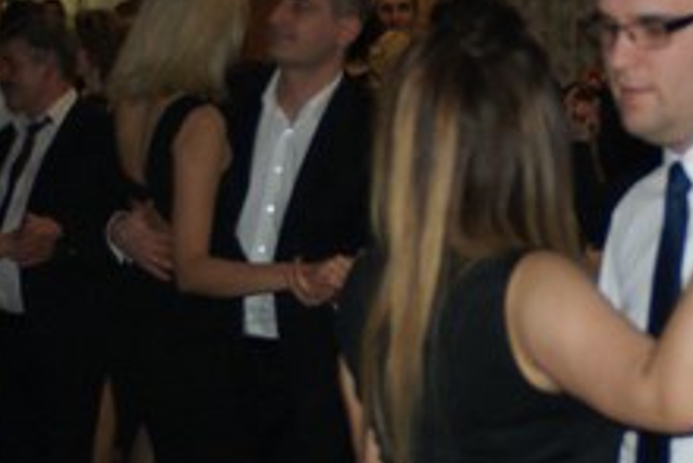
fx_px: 2947
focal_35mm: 153
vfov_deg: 9.0
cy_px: 271
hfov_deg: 13.4
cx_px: 410
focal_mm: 28
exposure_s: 1/60
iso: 400
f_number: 3.5
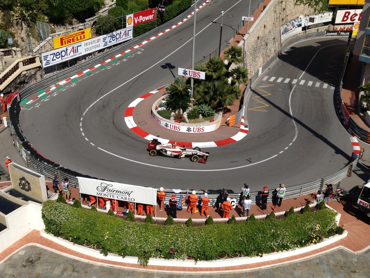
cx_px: 185
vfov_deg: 40.7
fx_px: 374
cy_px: 139
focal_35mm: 35
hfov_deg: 52.6
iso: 64
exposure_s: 1/2907
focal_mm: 4.28
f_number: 2.4
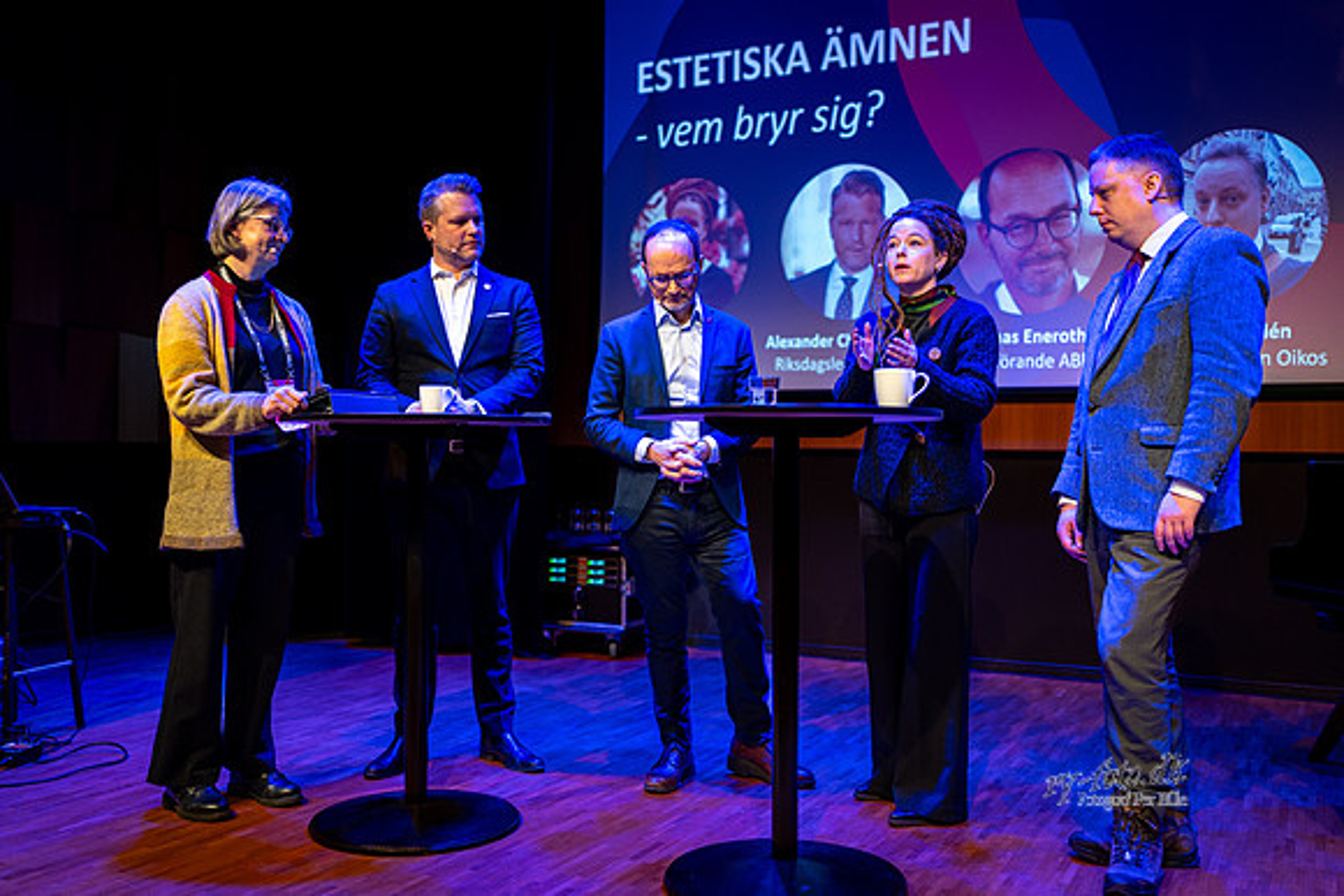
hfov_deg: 54.4
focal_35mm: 35
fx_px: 1307
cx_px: 672
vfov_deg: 37.9
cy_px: 448
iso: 800
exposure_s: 1/200
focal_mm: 35
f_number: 1.4
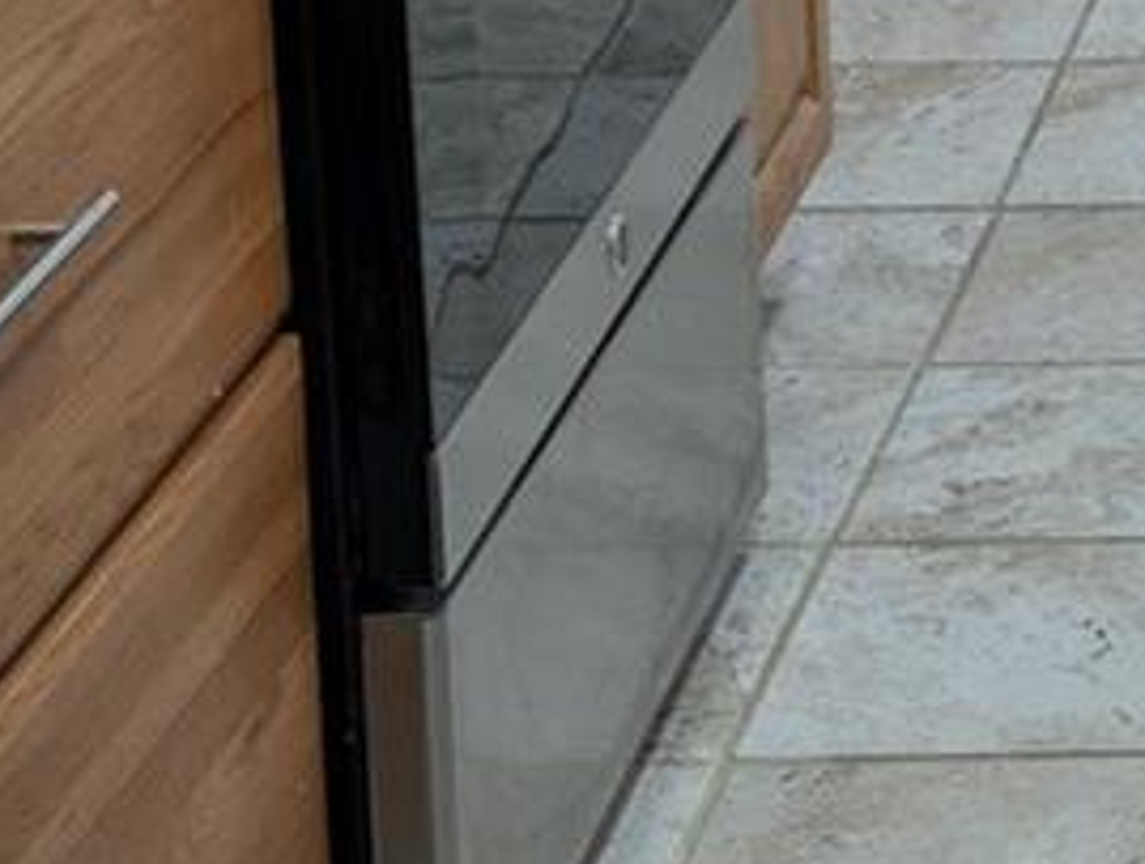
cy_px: -830
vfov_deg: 9.8
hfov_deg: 12.8
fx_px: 4707
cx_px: 1949
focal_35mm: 142
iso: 25
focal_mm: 6.9
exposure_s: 1/40
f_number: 1.68
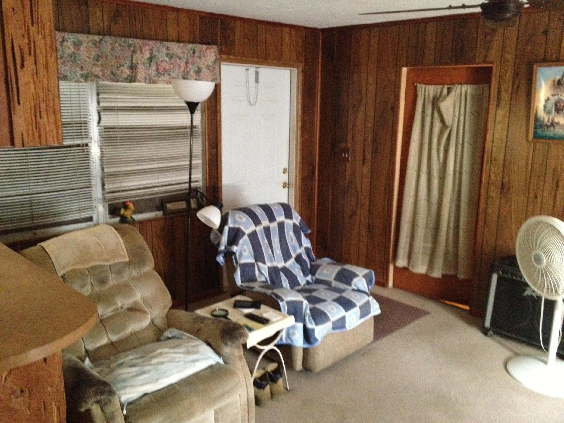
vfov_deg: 40.7
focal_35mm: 35
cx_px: 282
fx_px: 570
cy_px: 212
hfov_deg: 52.6
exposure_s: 1/15
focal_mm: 4.28
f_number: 2.4
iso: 800
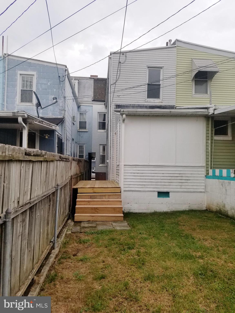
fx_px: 235
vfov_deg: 67.3
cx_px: 118
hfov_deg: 53.1
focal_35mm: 26
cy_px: 156
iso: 50
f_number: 1.7
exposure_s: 1/301
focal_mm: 4.2
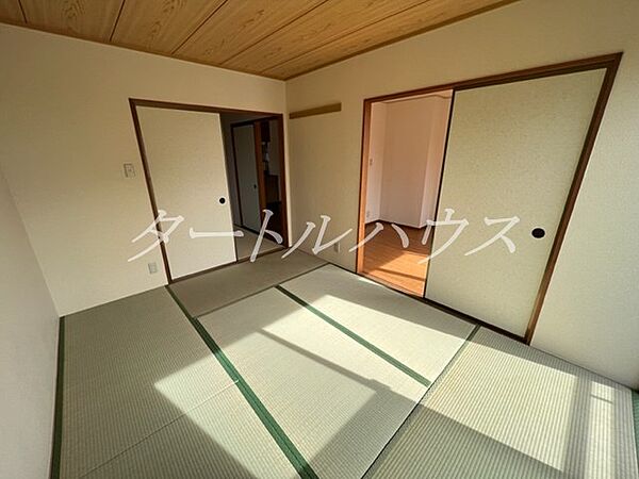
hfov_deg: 106.2
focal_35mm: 13
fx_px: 240
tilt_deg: -16.3
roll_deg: +0.7
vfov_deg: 89.9
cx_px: 320
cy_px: 240
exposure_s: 1/308
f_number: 1.8
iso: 32
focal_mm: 1.57
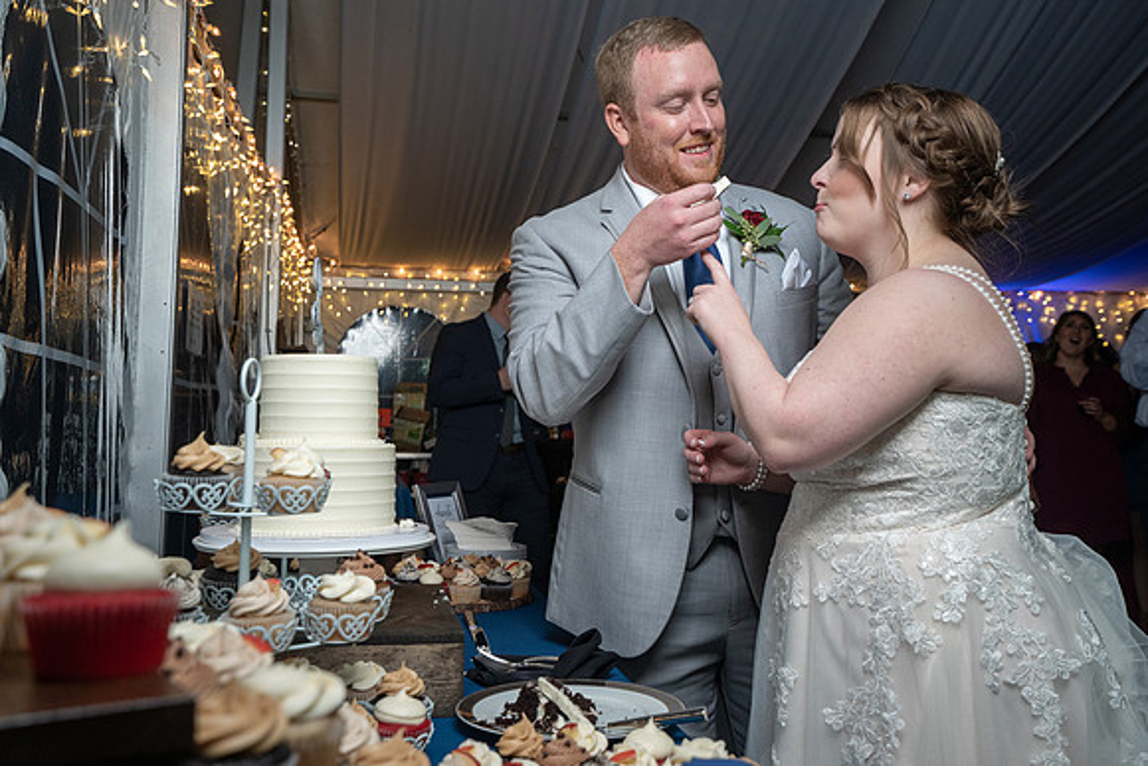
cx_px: 574
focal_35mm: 35
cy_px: 383
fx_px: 1132
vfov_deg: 37.4
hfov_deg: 53.8
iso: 2000
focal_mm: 34
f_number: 5.6
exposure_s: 1/250
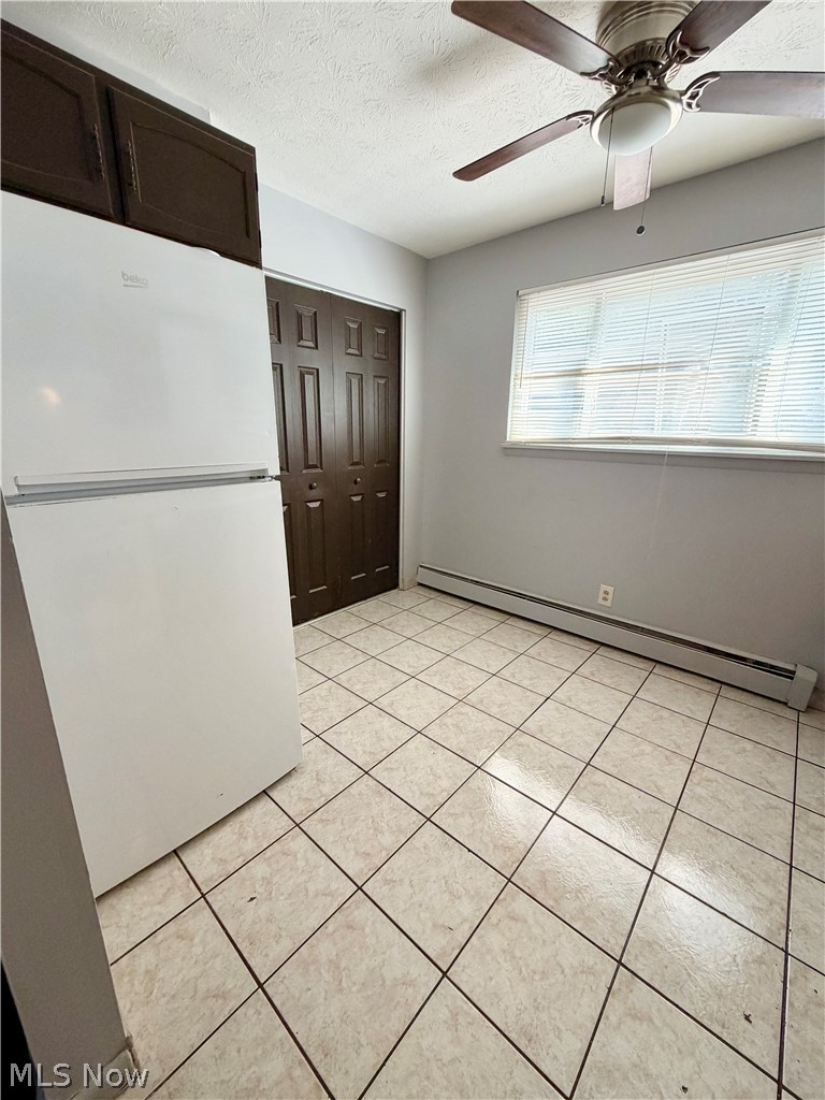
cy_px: 550
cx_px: 412
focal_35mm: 14
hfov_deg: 85.7
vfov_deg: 102.1
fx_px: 445
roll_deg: -1.3
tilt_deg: -15.2
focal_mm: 2.22
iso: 200
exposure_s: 1/121
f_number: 2.2
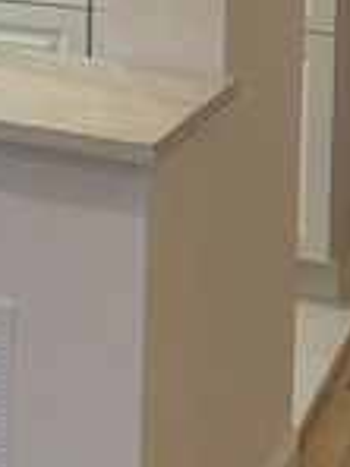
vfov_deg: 15.8
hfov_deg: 11.5
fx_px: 1577
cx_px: -341
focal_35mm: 117
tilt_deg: -4.6
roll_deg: +0.3
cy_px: -169
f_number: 1.5
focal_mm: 5.7
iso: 40
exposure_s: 1/150
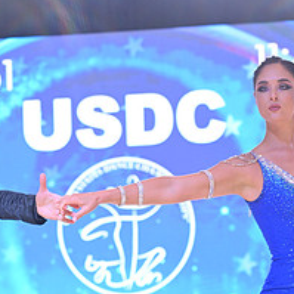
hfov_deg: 8.8
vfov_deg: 8.7
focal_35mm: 198
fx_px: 1903
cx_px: 75
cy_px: 362
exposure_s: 1/200
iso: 2000
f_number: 4
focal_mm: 80
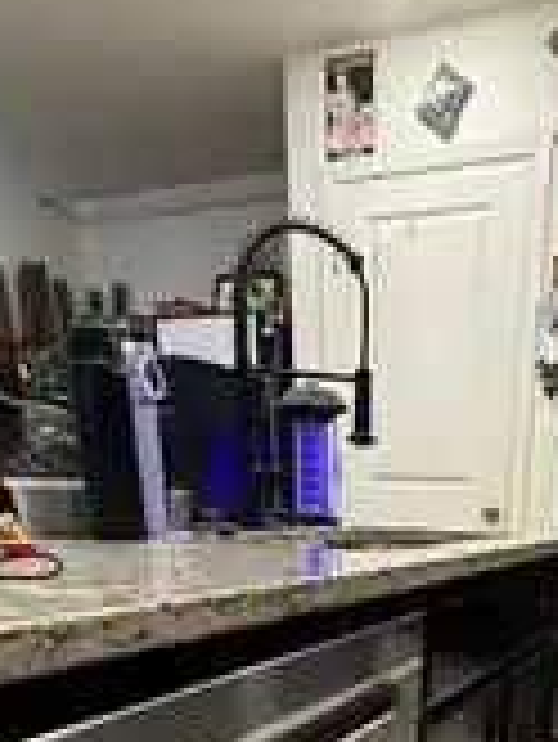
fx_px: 730
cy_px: 796
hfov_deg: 40.7
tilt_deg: -21.7
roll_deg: -1.7
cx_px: 418
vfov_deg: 43.3
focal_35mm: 34
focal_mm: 2.22
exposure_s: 1/60
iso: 500
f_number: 2.2
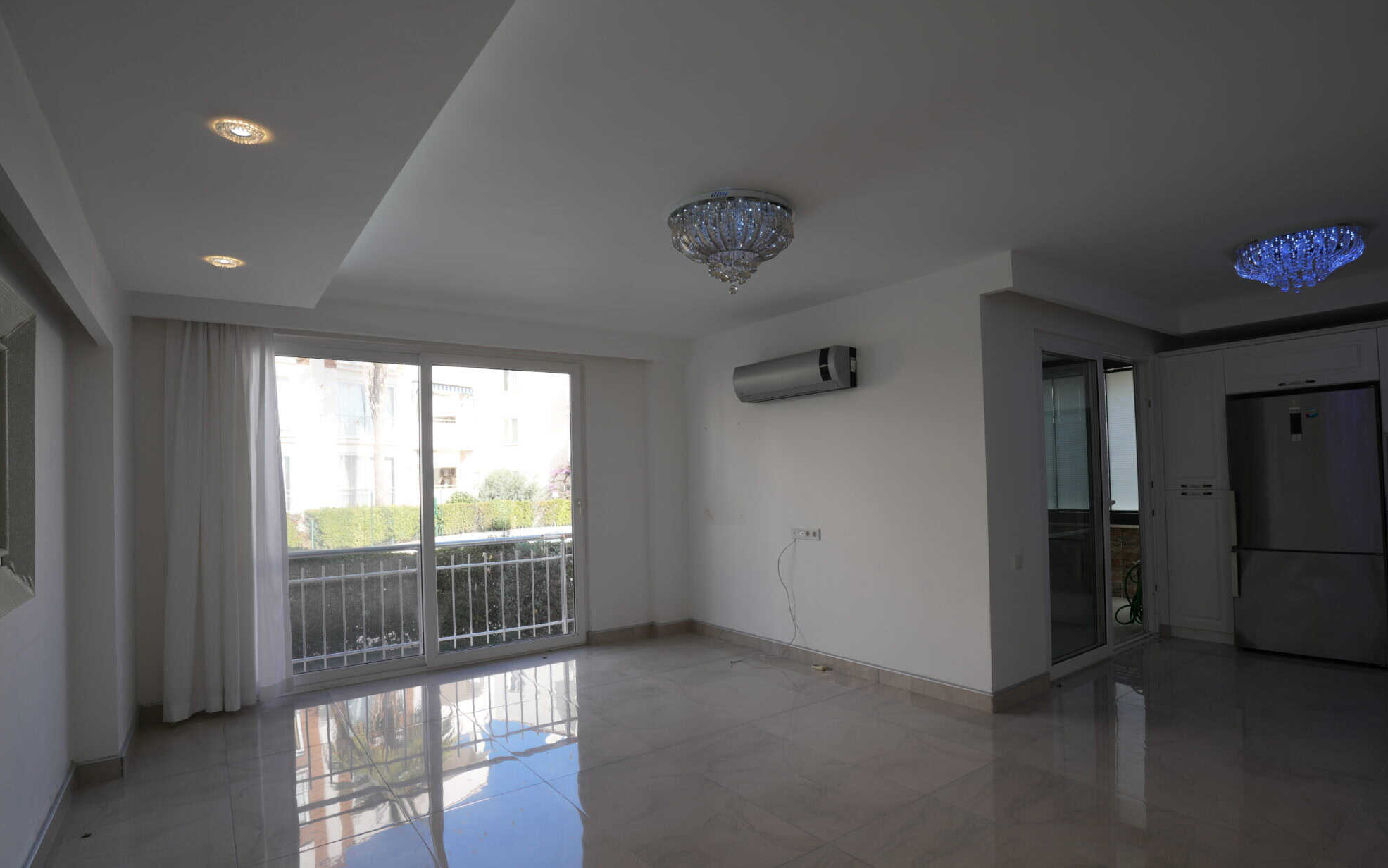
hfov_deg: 91.1
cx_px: 715
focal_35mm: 18
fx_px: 681
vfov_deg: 64.9
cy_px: 465
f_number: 4.5
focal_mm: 17
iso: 100
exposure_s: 1/100
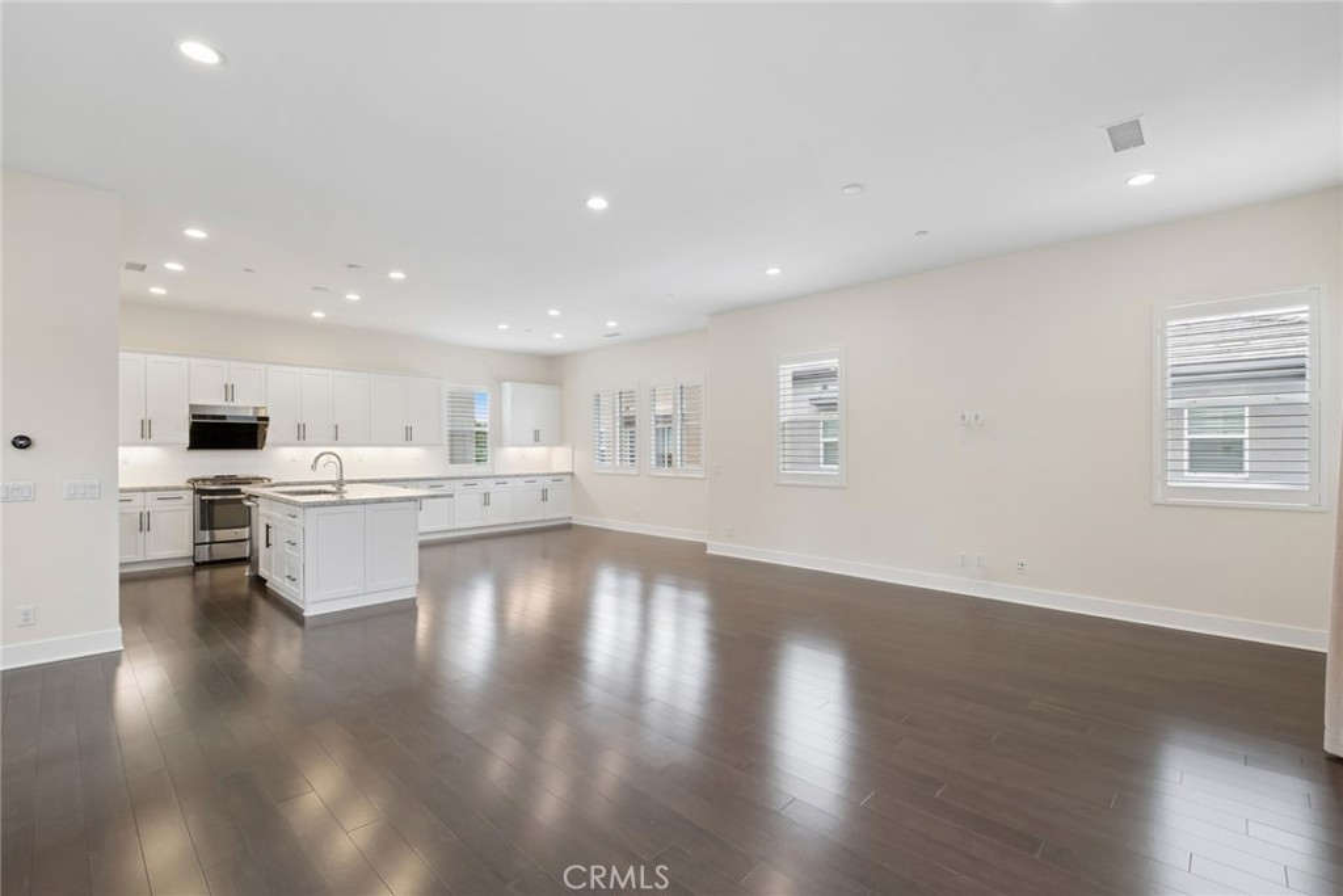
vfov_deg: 77.3
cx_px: 672
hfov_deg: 100.4
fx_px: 560
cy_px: 448
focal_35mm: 15
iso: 200
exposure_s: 1/10
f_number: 8
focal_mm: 10
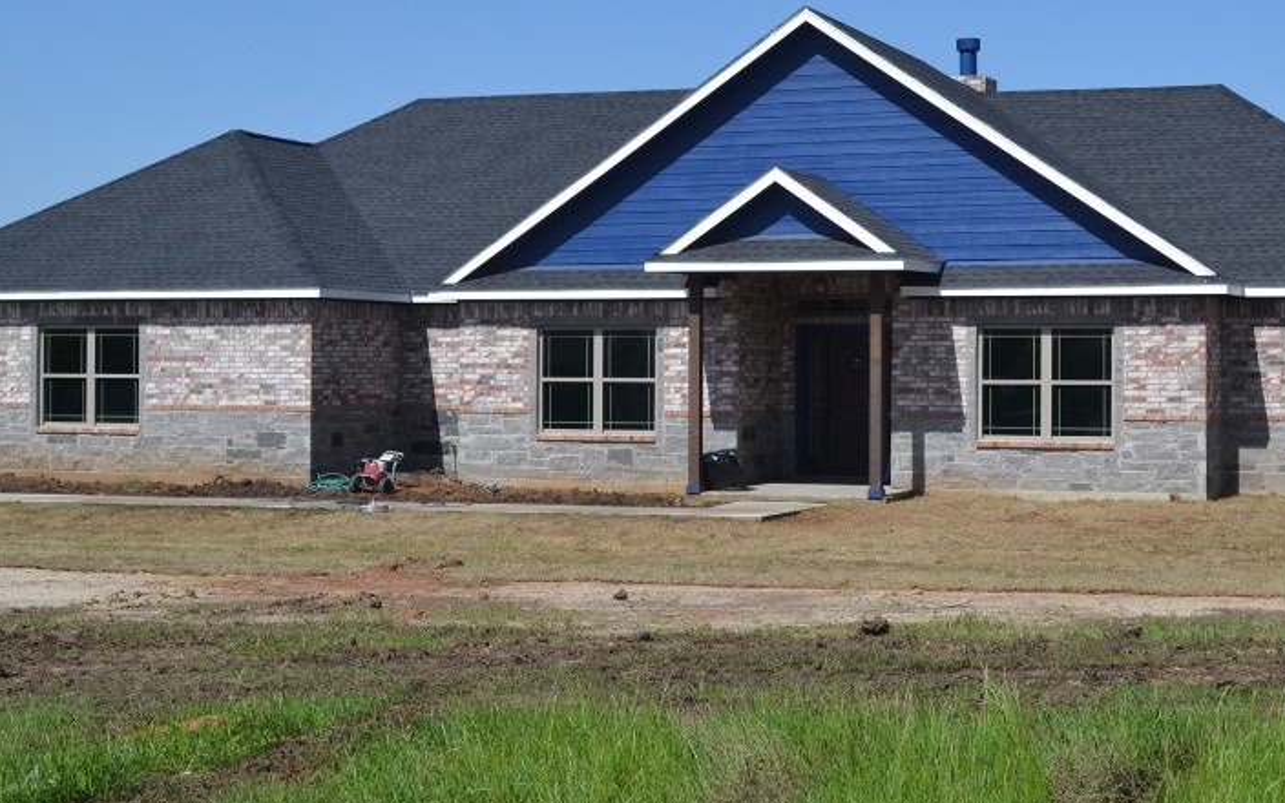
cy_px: 318
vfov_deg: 20.0
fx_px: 2276
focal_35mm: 65
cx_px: 754
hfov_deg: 31.5
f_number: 9
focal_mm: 26
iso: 100
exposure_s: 1/320
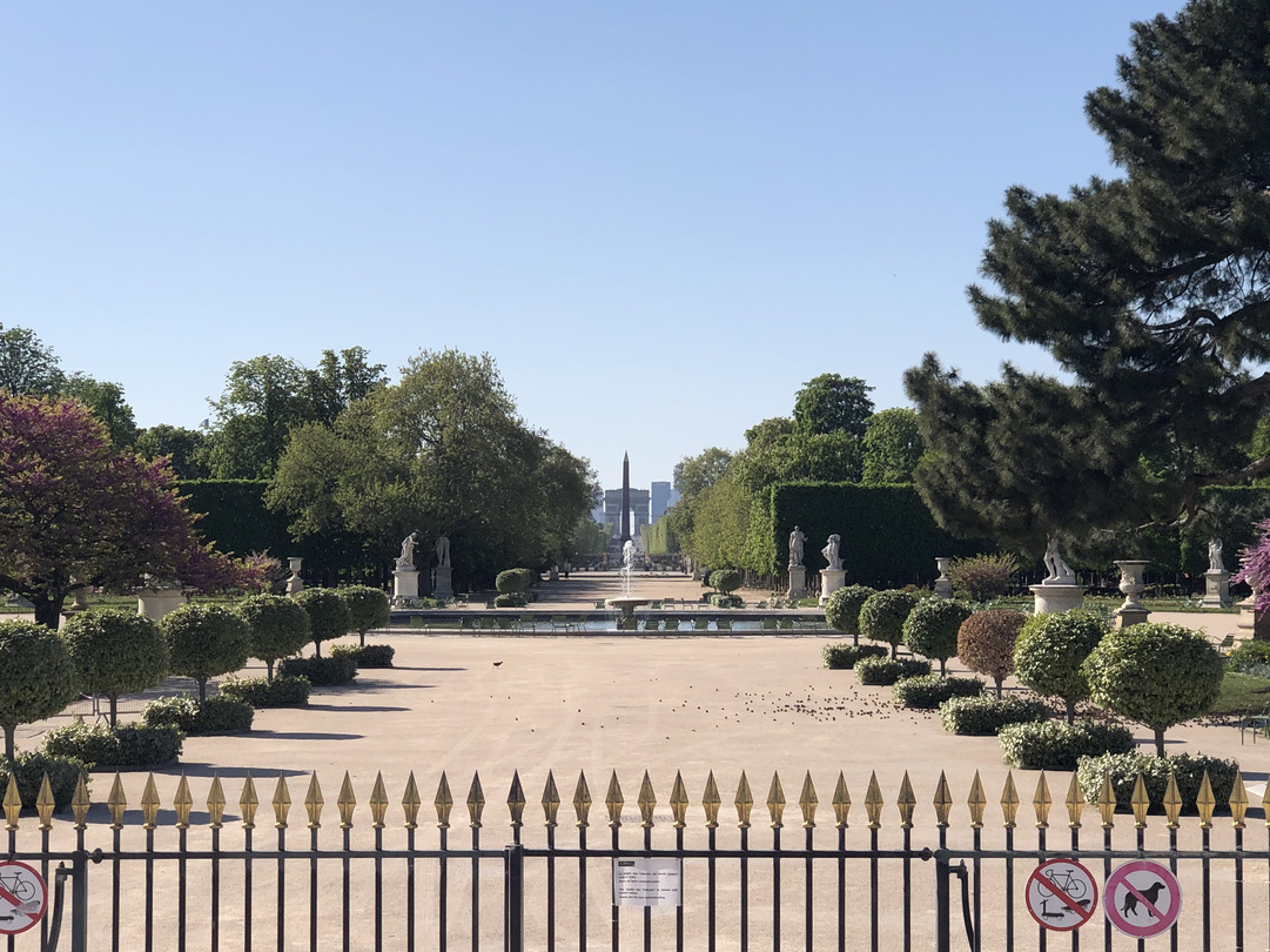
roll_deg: +0.9
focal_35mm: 77
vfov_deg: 19.1
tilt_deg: +0.0
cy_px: 586
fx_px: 2824
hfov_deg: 25.3
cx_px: 644
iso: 16
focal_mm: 6
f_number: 2.4
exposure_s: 1/1799
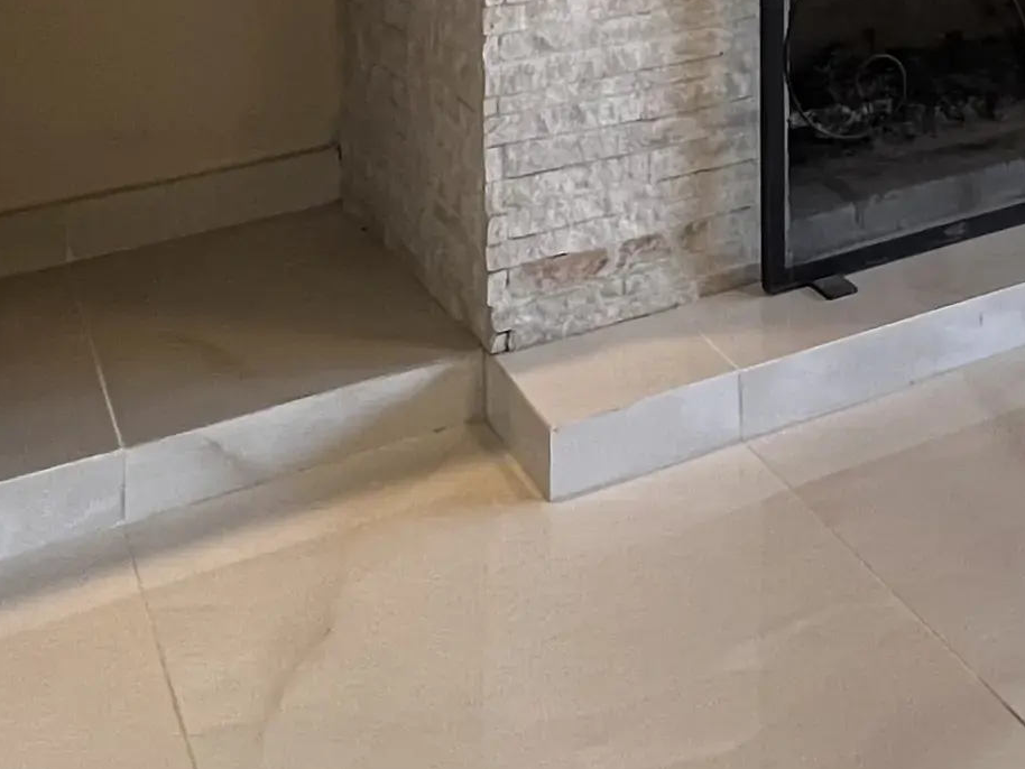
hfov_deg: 28.4
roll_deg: -0.7
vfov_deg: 21.0
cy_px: -465
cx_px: 1326
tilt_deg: -1.5
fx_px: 1659
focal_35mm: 56
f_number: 1.8
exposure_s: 1/120
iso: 125
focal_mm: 1.57
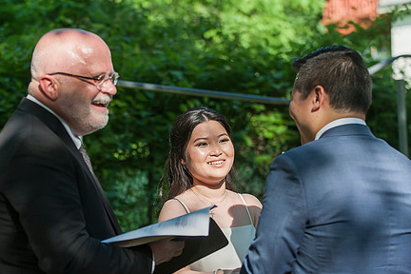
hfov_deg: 18.6
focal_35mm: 110
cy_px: 157
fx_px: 1256
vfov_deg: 12.4
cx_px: 180
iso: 800
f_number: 3.5
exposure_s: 1/2500
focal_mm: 82
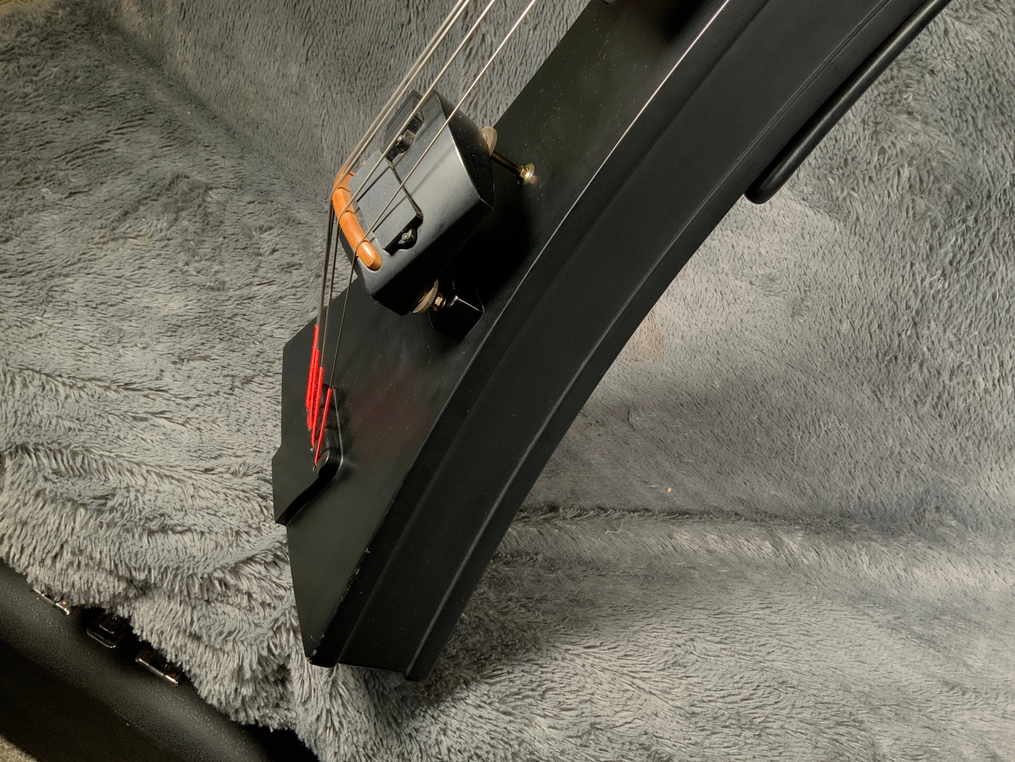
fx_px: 850
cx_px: 508
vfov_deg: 48.2
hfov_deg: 61.7
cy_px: 381
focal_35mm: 29
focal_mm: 3
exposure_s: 1/78
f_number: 1.8
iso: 64
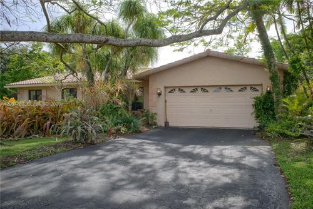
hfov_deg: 65.4
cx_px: 156
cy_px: 104
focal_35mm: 28
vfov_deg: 46.5
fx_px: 244
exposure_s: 1/60
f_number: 7.1
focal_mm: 18.3
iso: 100
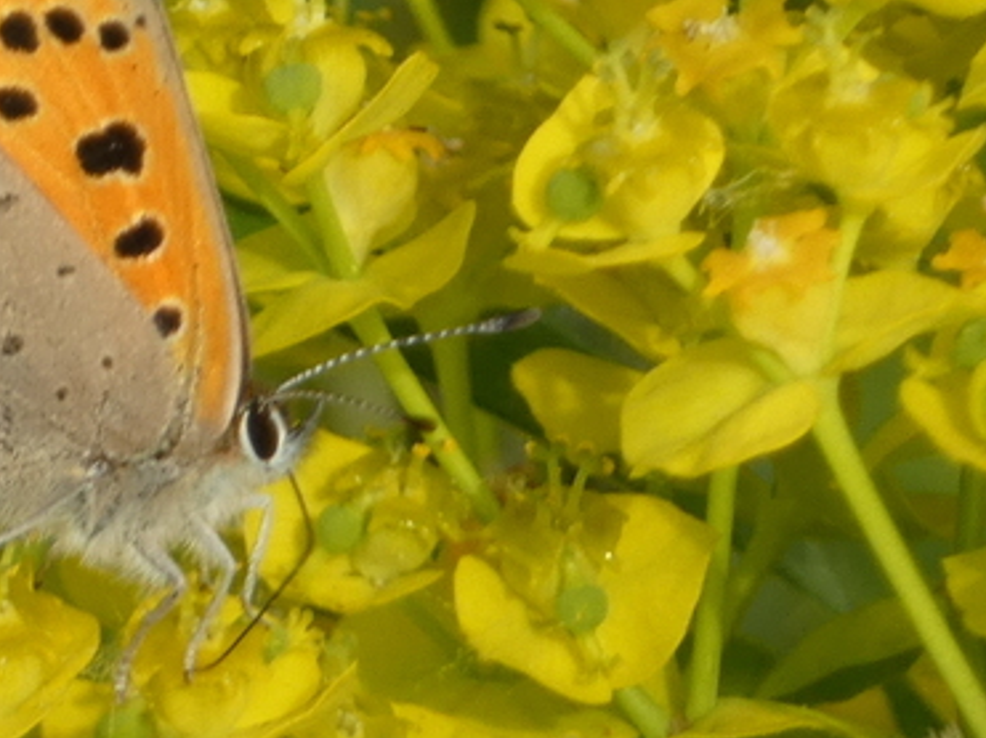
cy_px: 364
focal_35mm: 1477
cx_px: 169
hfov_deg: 1.3
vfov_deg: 1.0
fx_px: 42057
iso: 80
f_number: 5.6
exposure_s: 1/200
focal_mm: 115
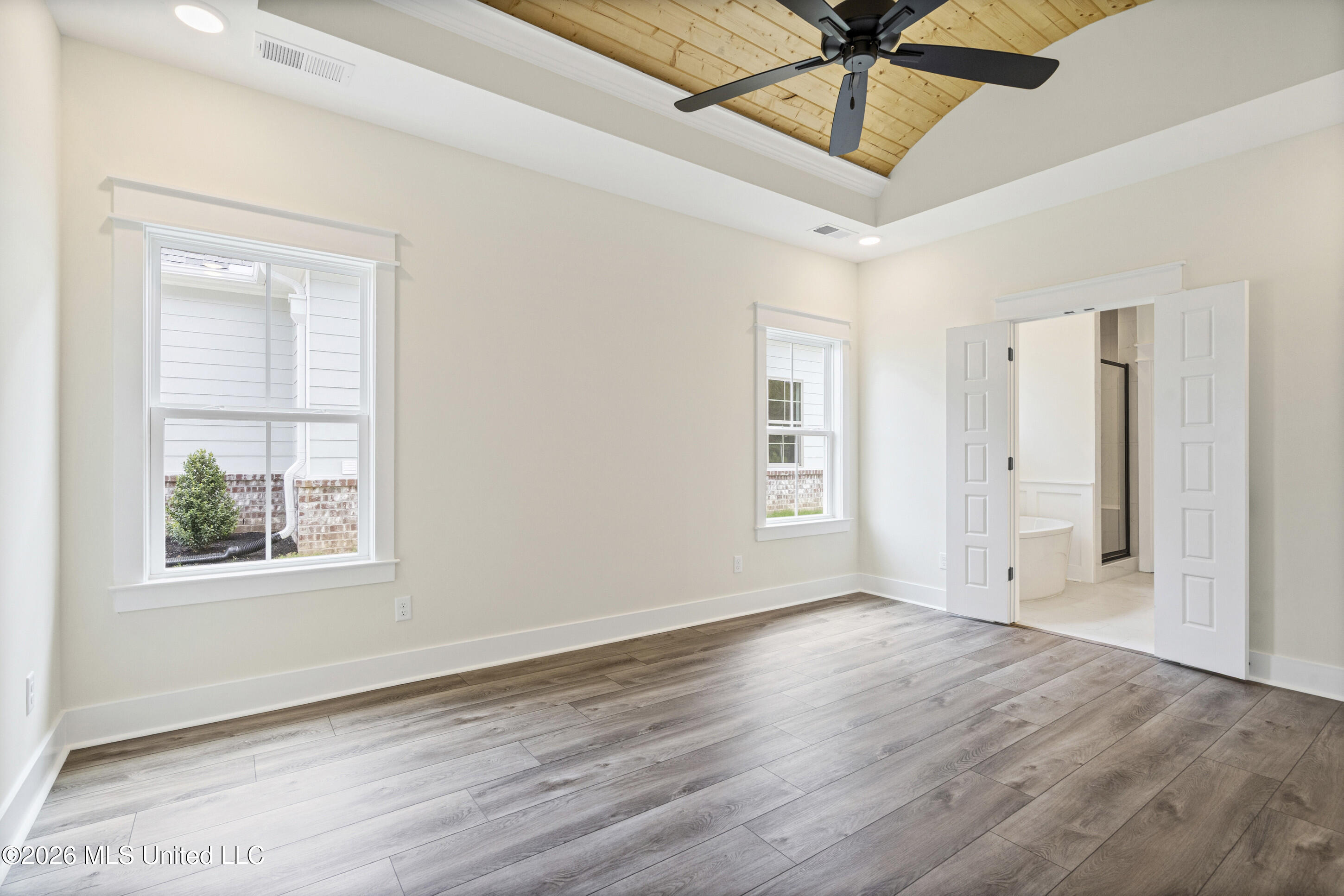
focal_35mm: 16
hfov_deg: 96.7
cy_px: 448
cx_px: 672
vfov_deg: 73.8
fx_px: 597
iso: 800
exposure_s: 1/25
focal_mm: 16
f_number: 9
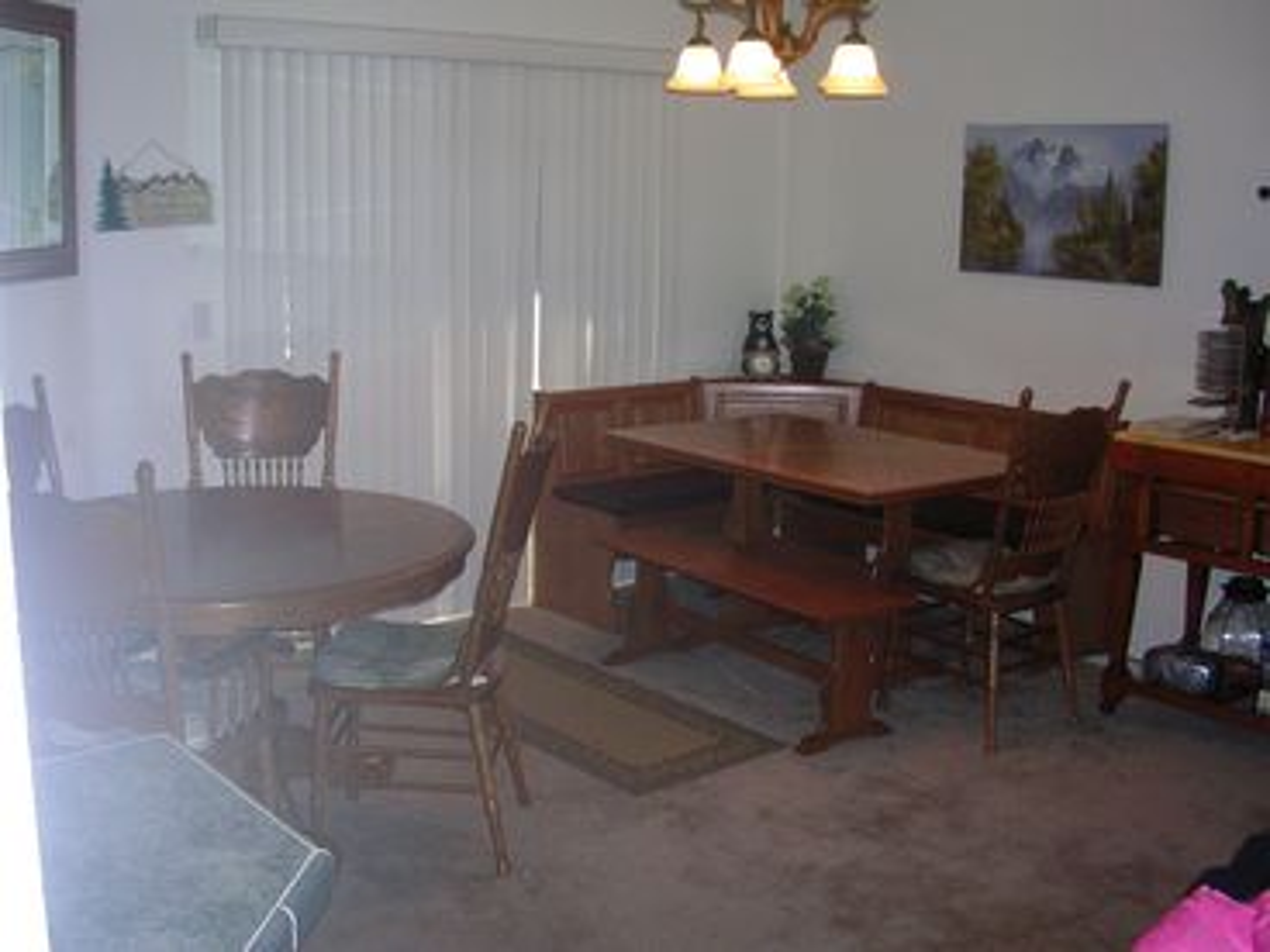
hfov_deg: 49.0
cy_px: 476
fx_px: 1394
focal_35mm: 38
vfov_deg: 37.7
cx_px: 635
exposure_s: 1/60.1
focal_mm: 5.8
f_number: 2.8
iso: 106
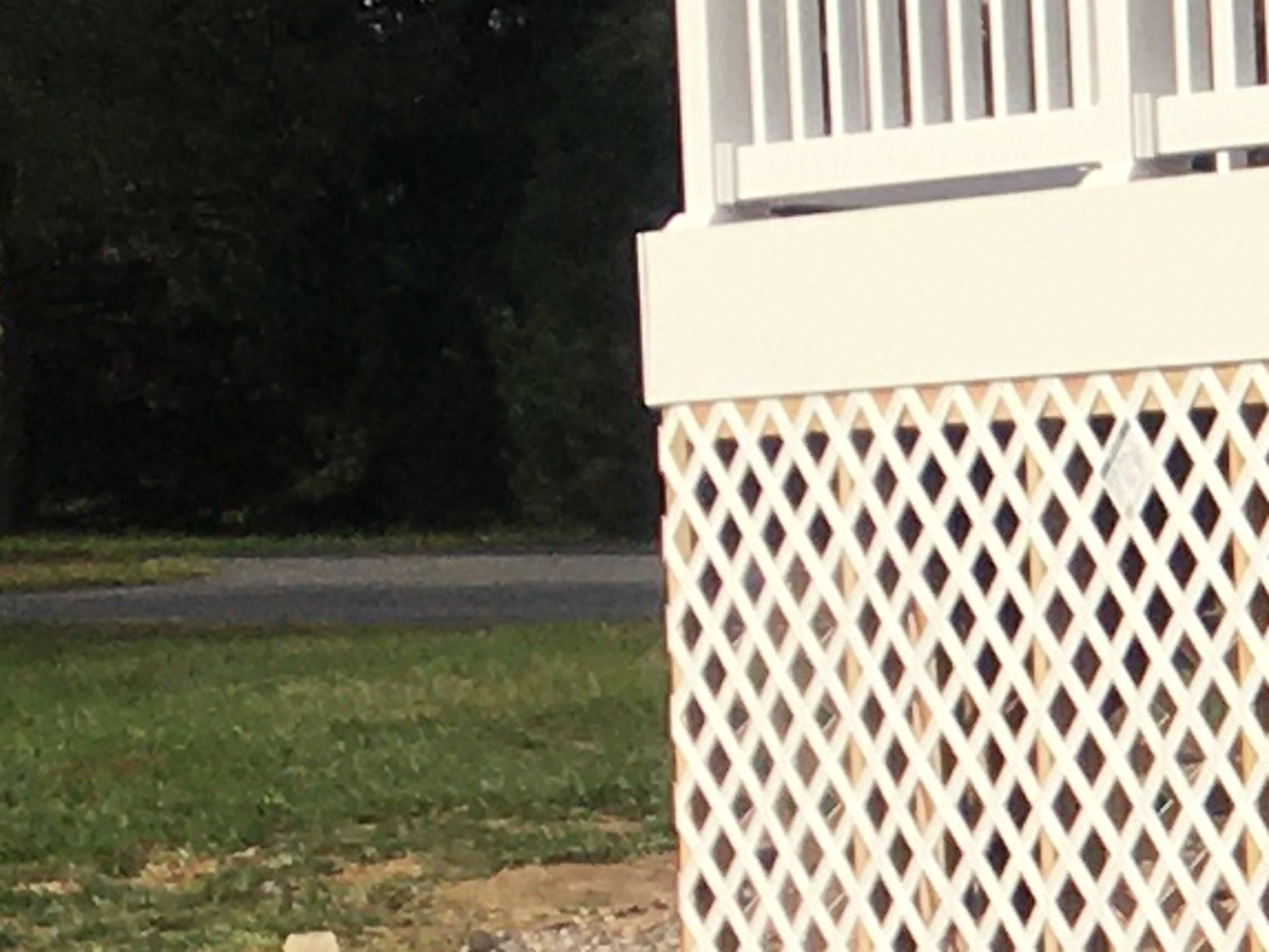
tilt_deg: -4.6
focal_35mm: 204
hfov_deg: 8.3
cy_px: 1344
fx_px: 7480
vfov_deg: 7.2
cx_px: 3707
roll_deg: -0.5
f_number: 2.2
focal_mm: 4.15
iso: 25
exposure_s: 1/1538
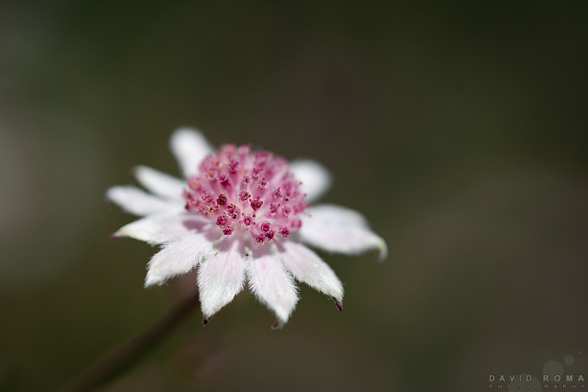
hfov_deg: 17.5
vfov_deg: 11.7
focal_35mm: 117
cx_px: 344
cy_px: 137
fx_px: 1914
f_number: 2.8
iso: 100
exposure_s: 1/1250
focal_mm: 90
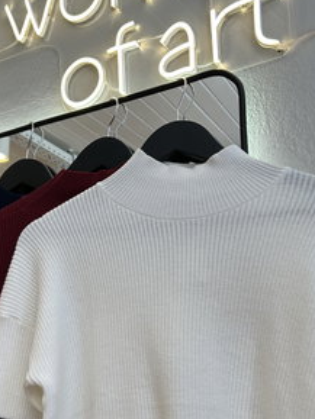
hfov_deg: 29.5
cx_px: 54
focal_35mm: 48
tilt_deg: +9.6
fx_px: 582
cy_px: 275
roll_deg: -0.4
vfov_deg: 39.2
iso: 40
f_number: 1.5
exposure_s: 1/121
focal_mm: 5.7
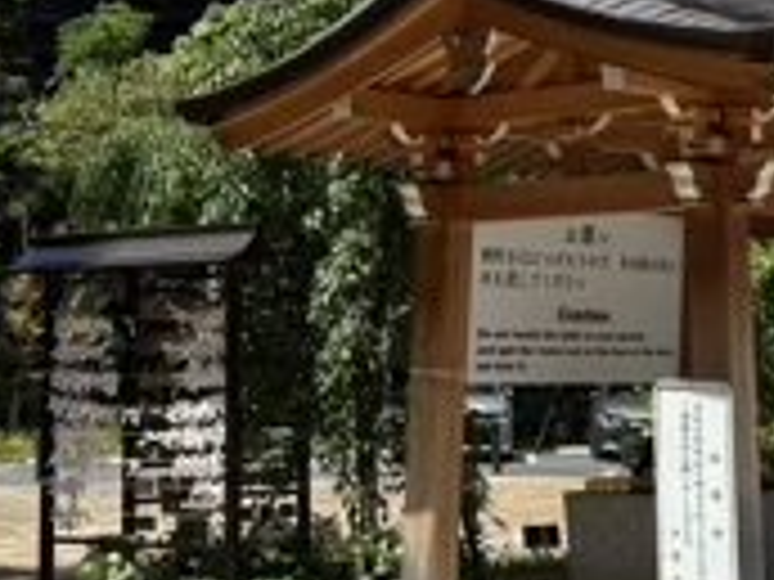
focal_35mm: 106
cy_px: 92
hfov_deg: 18.5
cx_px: 360
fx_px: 2370
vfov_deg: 13.9
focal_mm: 5.96
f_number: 1.6
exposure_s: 1/2342
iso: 50
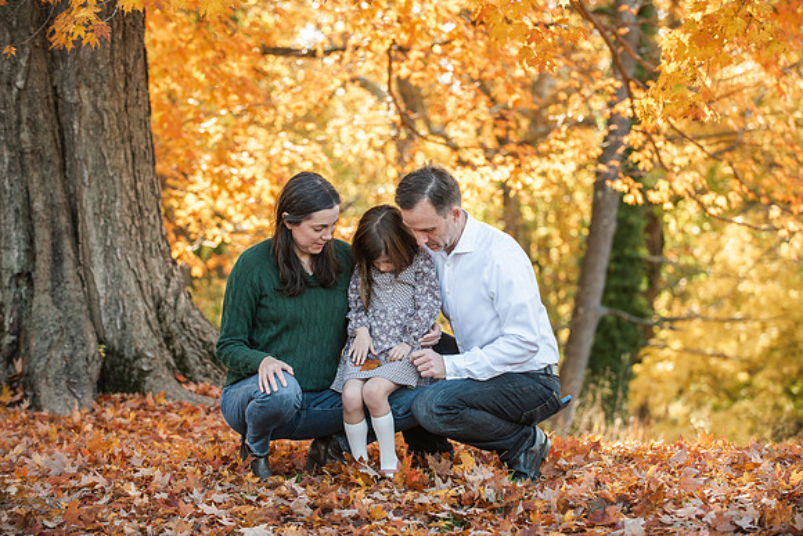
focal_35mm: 116
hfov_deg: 17.6
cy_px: 268
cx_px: 402
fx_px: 2588
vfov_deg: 11.8
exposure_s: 1/250
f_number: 4.5
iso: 500
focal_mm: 116
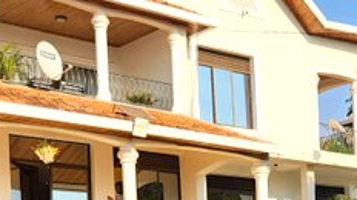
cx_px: 331
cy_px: 325
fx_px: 880
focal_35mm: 93
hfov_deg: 22.3
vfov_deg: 12.2
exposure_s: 1/1321
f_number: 1.8
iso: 20
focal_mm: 5.4
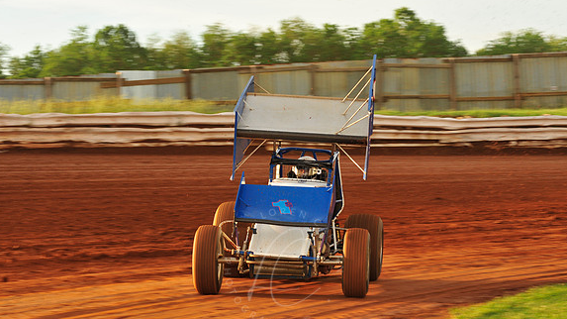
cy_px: 176
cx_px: 283
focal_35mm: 106
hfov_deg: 20.2
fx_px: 1593
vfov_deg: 11.4
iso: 400
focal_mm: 100
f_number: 8
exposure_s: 1/320
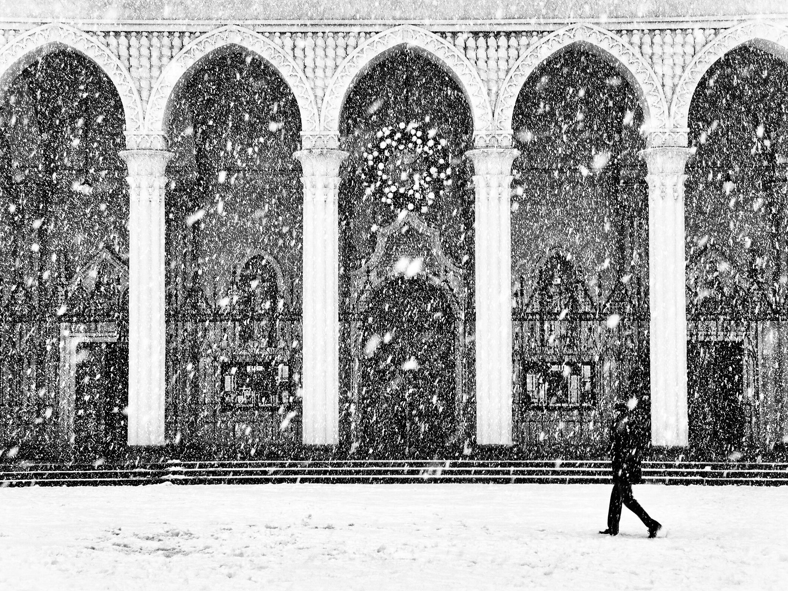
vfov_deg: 24.8
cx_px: 400
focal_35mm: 59
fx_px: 1343
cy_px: 294
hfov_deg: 32.7
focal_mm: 36
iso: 100
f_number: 4.5
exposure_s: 1/80
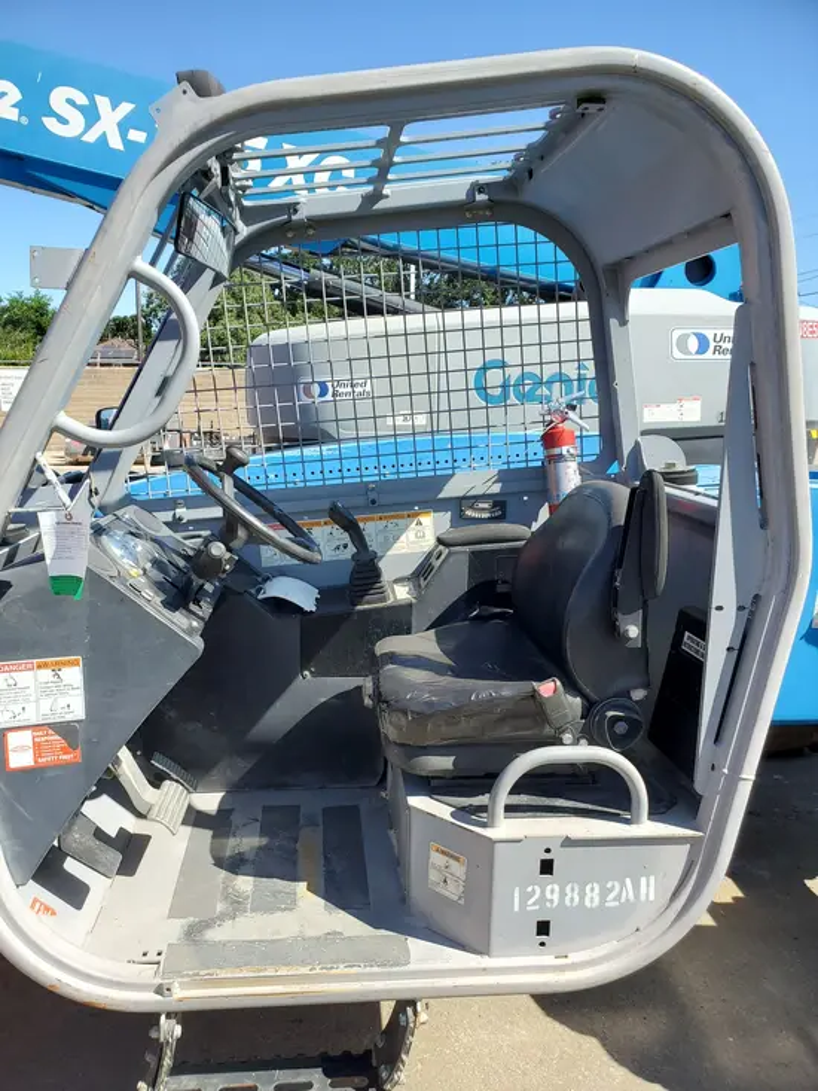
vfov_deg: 67.3
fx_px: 819
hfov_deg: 53.1
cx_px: 409
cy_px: 546
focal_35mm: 26
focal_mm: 4.3
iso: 50
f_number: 2.4
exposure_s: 1/856
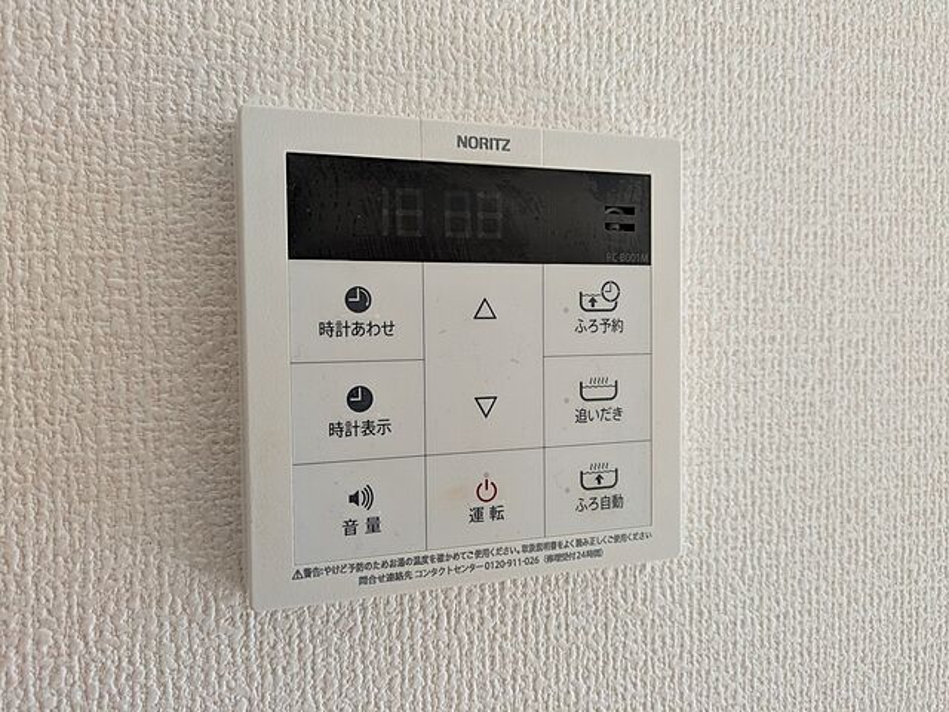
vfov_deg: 54.9
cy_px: 356
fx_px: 685
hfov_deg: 69.4
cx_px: 474
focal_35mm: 25
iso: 59
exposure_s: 1/179
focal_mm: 5.43
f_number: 1.89
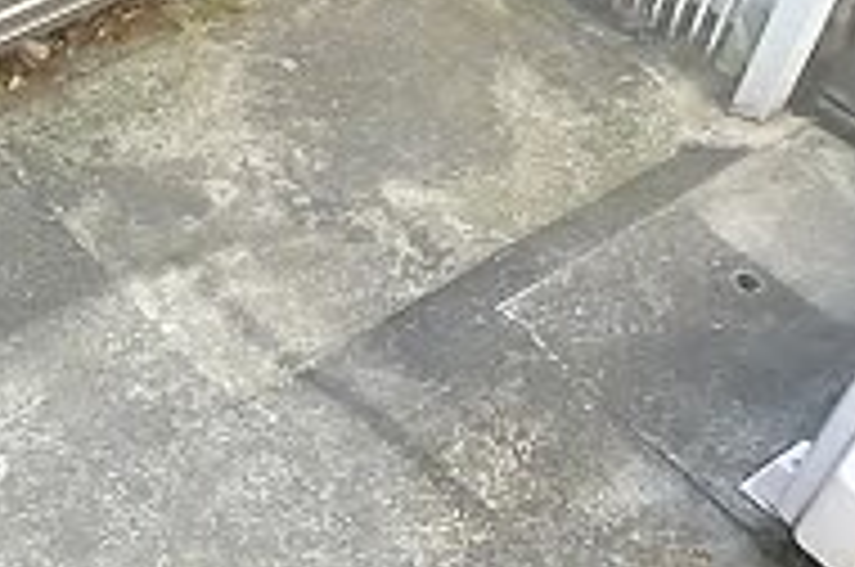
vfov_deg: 22.9
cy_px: 340
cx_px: 22
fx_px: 1399
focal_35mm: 59
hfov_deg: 31.7
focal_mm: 4.5
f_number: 9
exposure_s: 1/250
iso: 1600
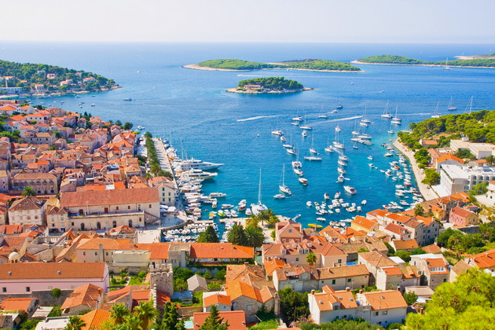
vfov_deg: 34.2
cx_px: 248
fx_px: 536
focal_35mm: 39
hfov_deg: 49.6
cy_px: 165
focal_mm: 26
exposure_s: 1/125
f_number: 11
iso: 100
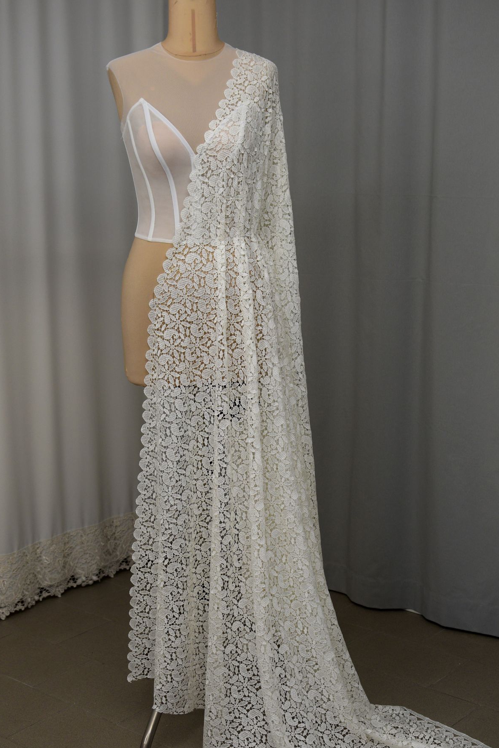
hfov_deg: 25.3
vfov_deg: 37.2
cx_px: 246
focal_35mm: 54
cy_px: 378
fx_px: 1113
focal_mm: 35
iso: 500
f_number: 4
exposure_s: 1/60
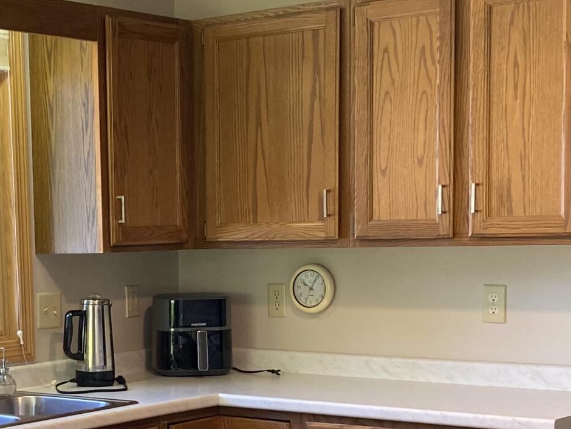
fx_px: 1369
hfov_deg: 23.2
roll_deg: +1.0
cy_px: 375
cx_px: 101
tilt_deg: -5.7
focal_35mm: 83
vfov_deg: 17.5
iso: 125
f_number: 1.8
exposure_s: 1/60
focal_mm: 4.25
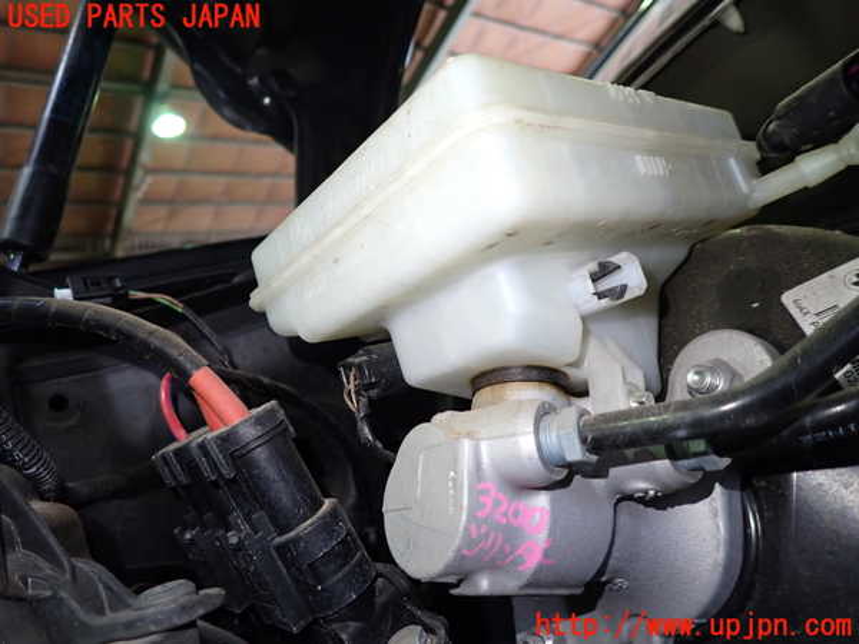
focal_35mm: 25
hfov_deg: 69.4
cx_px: 430
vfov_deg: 54.9
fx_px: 620
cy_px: 322
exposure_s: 1/30
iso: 320
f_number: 2
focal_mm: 4.5
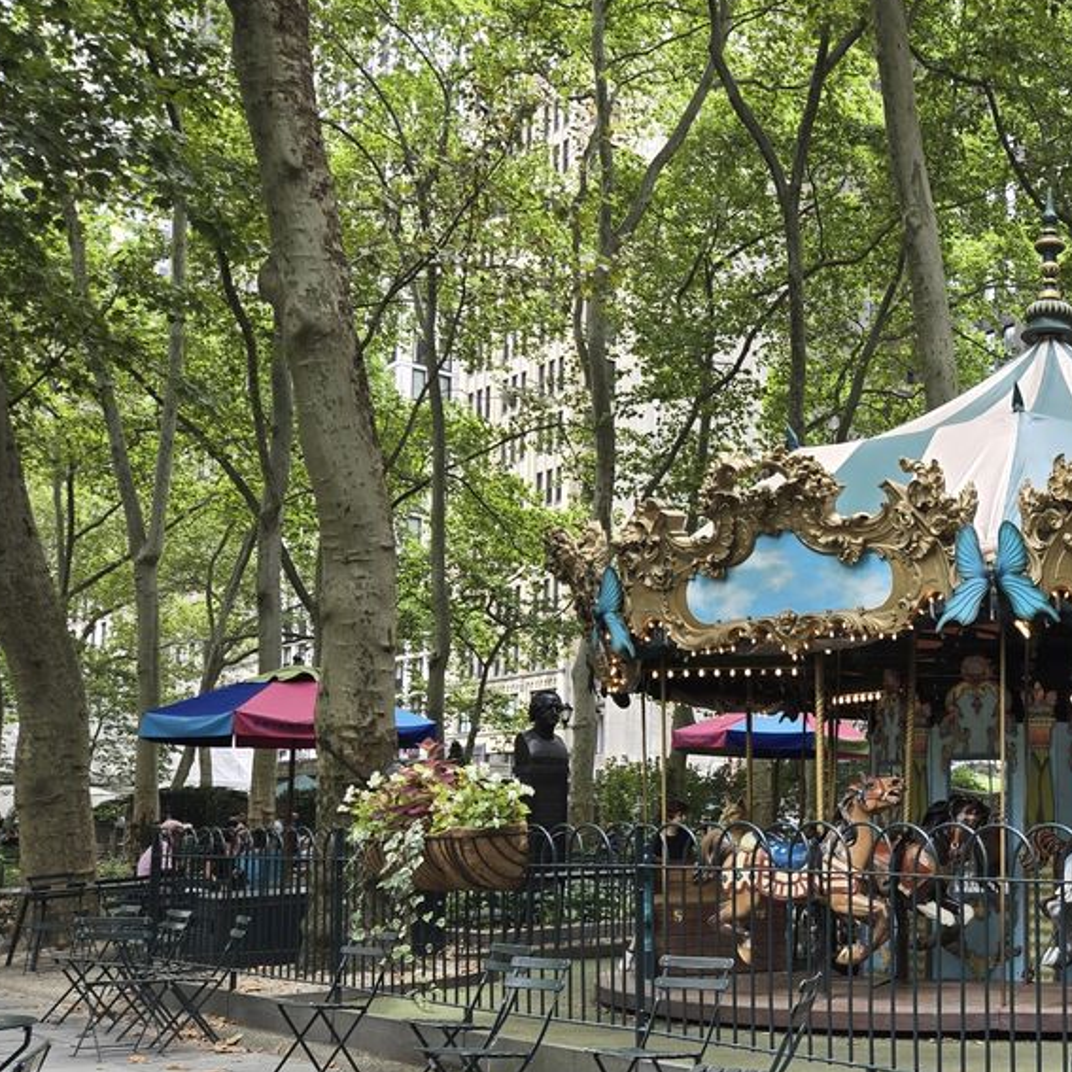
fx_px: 1507
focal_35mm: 43
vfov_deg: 38.8
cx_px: 1019
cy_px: 703
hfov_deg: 36.1
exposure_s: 1/162
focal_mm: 5.4
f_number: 1.8
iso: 25
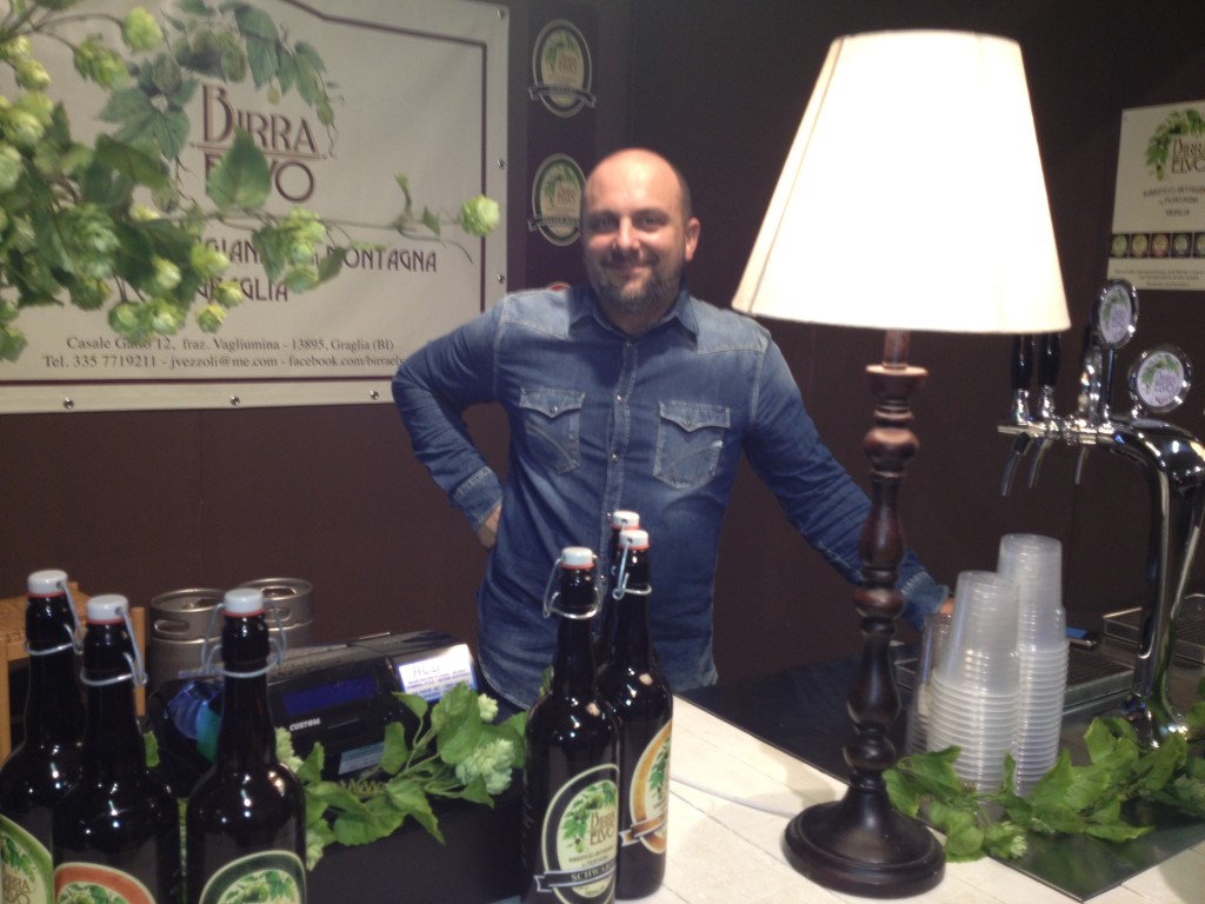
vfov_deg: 40.7
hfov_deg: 52.6
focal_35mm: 35
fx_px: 1218
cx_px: 602
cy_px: 452
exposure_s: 1/20
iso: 80
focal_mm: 4.28
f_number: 2.4
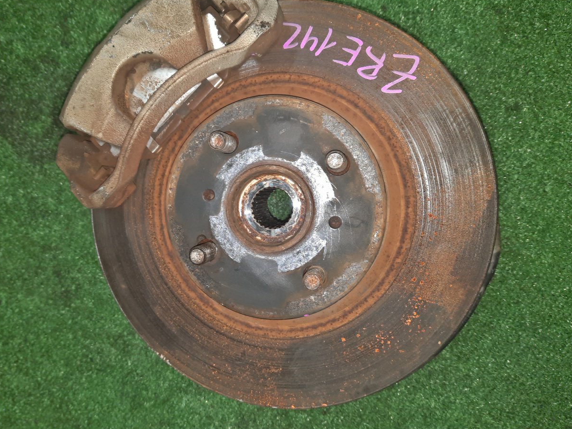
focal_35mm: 30
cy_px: 205
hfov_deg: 59.6
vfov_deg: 46.8
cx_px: 239
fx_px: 496
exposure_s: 1/25
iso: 349
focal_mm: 4.6
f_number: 2
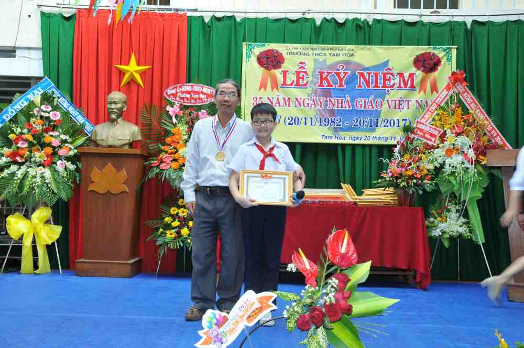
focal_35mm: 40
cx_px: 262
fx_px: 589
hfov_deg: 48.0
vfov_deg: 32.9
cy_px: 174
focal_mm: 27
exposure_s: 1/30
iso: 200
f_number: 9
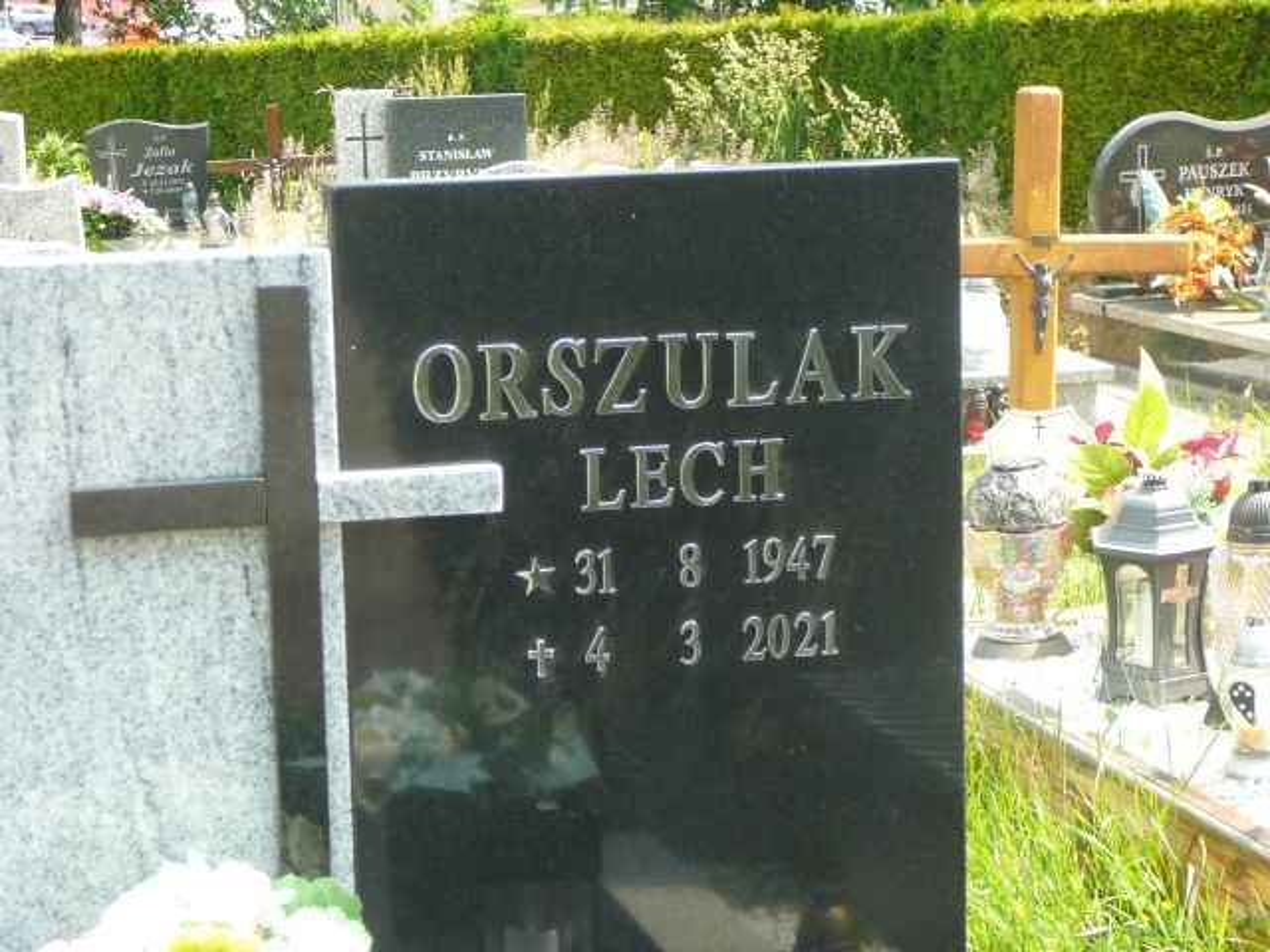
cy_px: 476
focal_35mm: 82
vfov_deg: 18.0
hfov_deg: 23.8
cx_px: 635
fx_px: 3008
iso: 80
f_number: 3.8
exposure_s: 1/125
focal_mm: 12.2
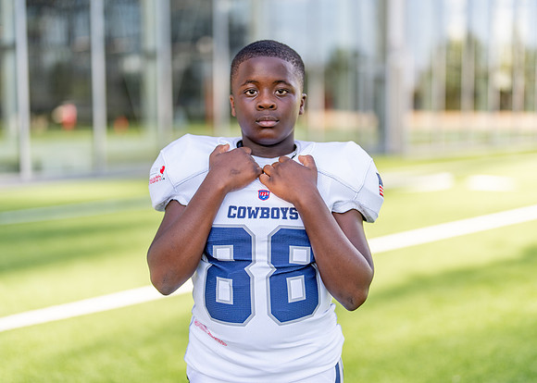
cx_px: 278
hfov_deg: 35.4
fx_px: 840
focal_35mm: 55
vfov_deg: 25.7
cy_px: 184
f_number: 1.2
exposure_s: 1/1600
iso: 100
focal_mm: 50
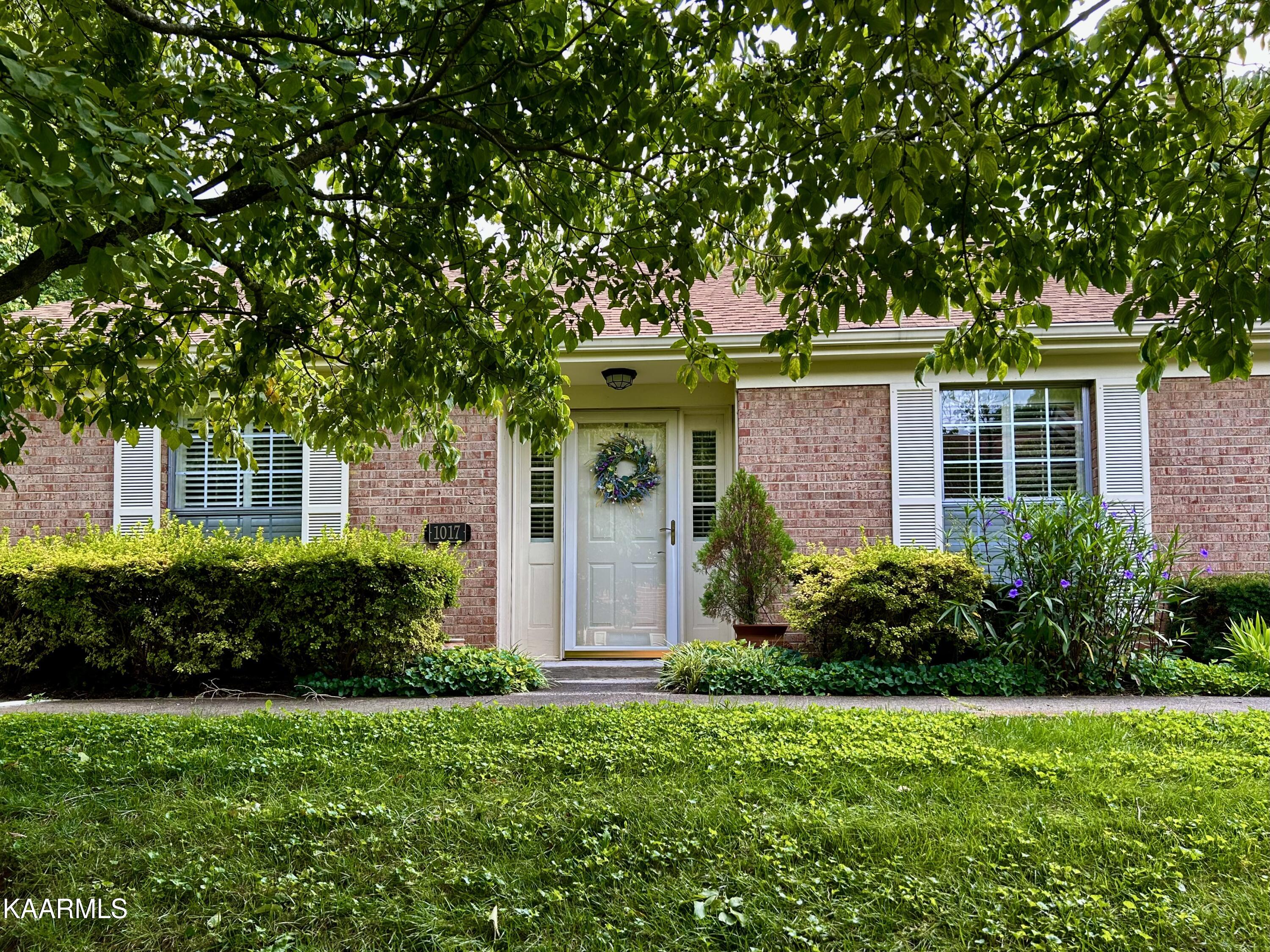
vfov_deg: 53.1
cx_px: 635
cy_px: 476
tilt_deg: +8.5
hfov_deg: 67.3
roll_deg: +0.8
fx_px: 954
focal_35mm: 26
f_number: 1.5
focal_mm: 5.7
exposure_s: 1/418
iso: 50
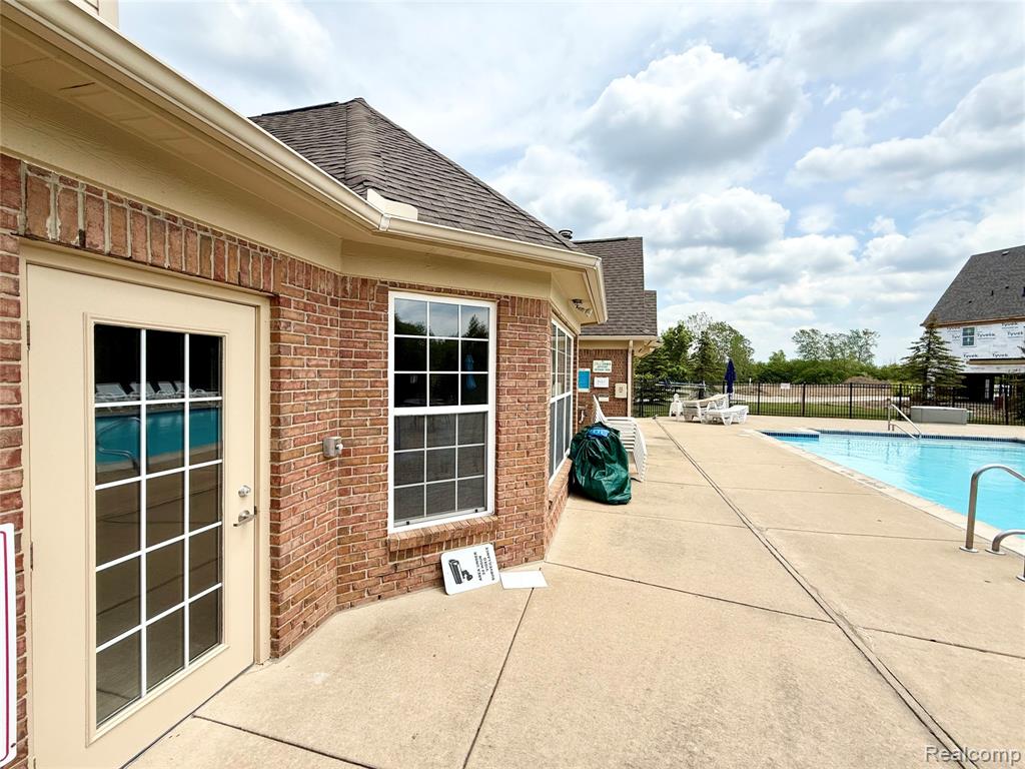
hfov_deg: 102.1
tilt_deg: -1.7
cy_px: 384
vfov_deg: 85.7
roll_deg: -0.9
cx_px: 512
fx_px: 415
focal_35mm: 14
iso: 50
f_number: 2.2
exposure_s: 1/1431
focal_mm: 2.22
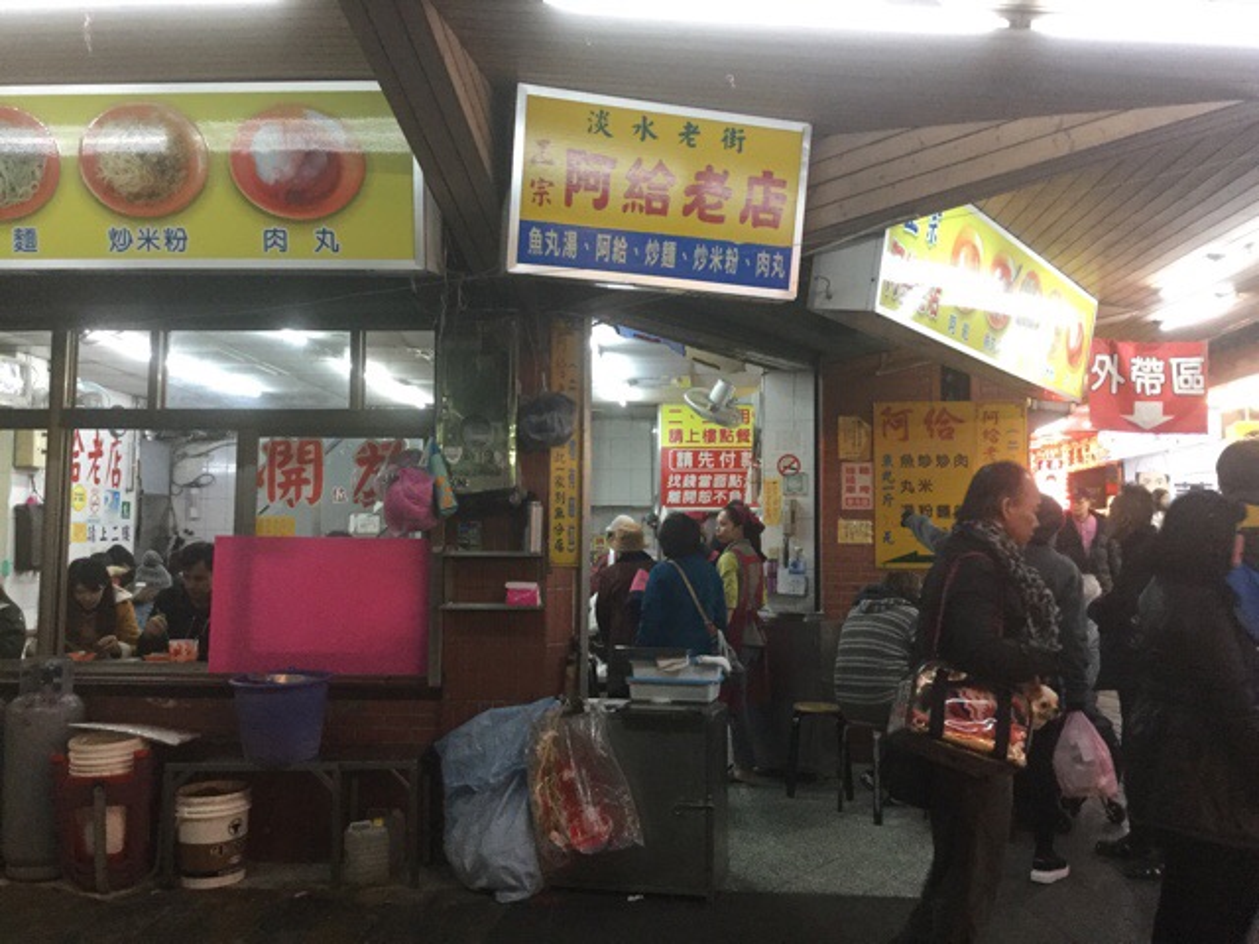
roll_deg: -3.4
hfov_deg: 58.4
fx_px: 1127
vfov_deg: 45.4
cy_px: 472
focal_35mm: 31
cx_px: 630
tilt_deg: +3.4
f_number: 2.4
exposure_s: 1/30
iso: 125
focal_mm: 3.3
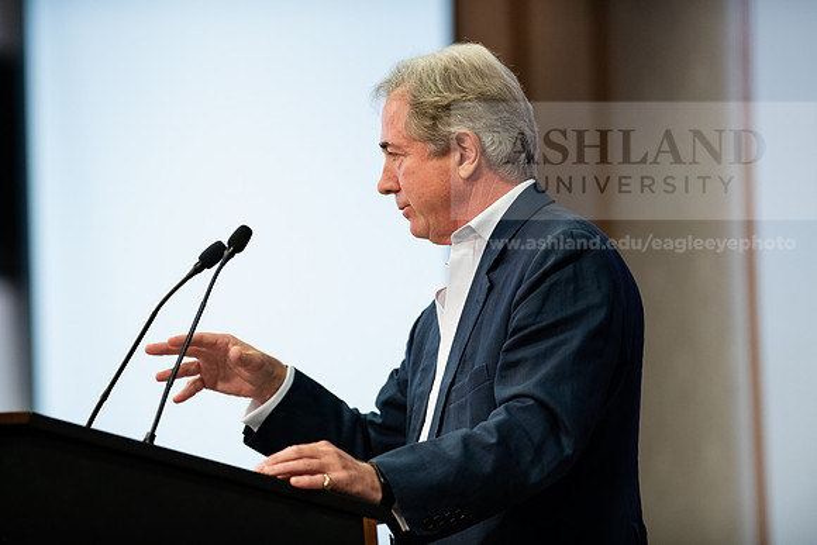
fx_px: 6810
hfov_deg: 6.9
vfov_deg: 4.6
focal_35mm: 300
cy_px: 272
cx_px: 408
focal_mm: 300
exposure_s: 1/200
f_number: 3.2
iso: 2500
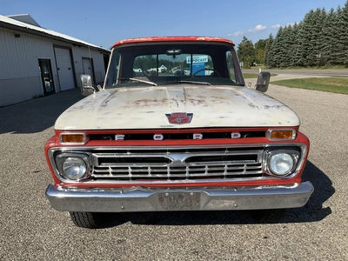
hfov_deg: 61.7
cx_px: 174
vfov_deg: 48.2
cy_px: 130
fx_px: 292
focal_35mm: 29
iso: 25
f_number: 1.8
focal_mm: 3
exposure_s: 1/2801
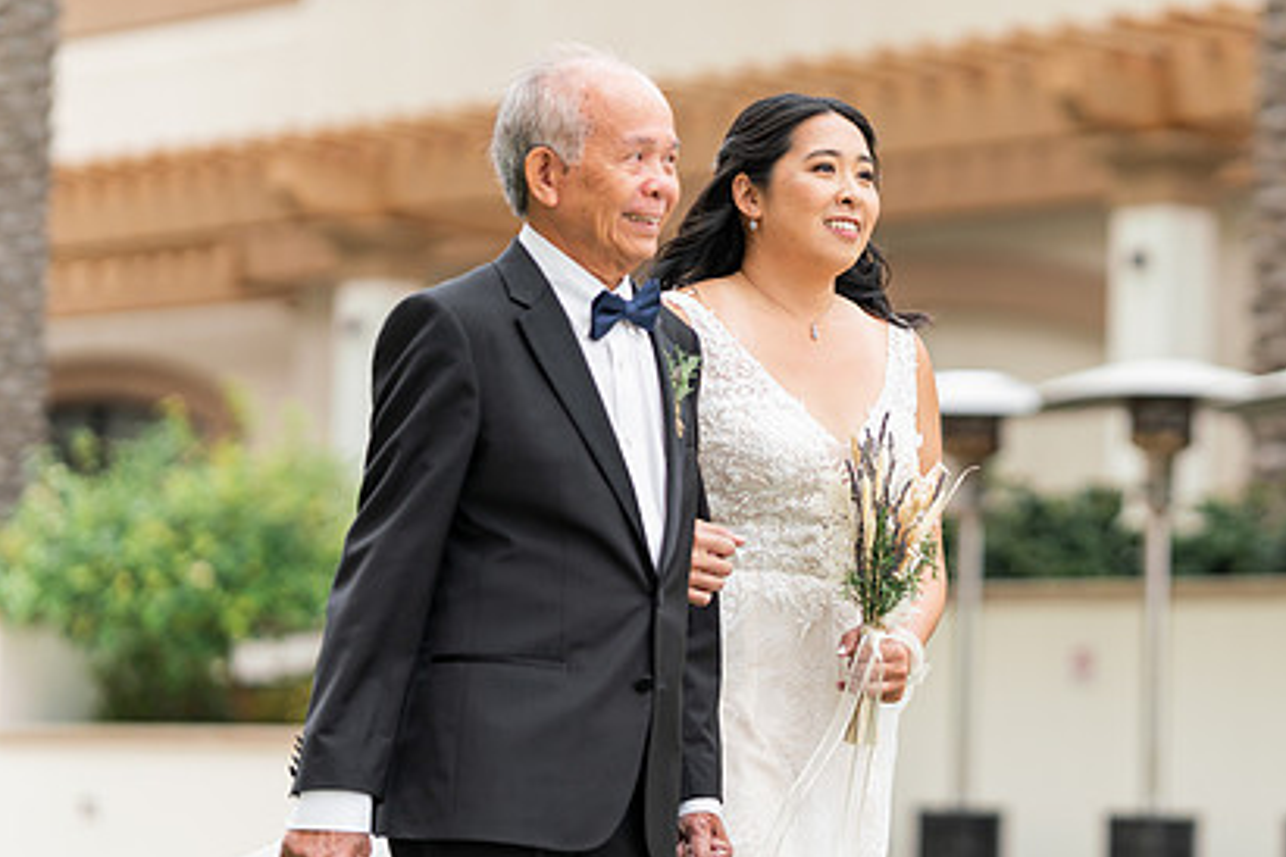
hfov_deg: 17.0
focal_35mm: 120
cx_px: 892
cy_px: 393
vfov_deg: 11.4
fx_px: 4286
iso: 160
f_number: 1.6
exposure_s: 1/2000
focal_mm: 85
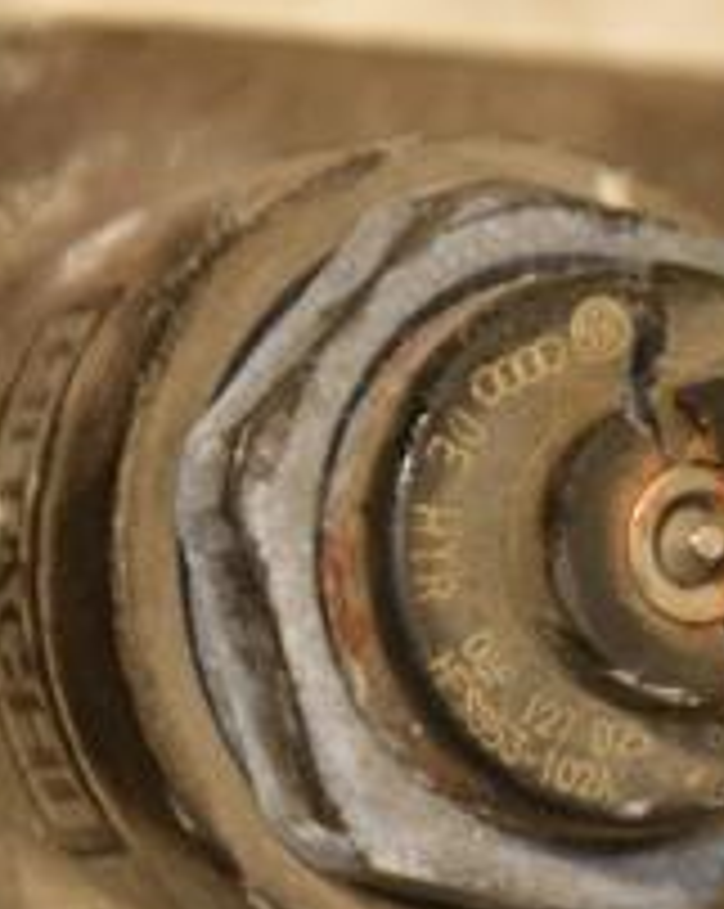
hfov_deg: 3.5
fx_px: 11796
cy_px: 418
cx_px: 769
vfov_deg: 4.4
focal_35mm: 439
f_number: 5.6
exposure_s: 1/160
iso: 800
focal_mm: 105
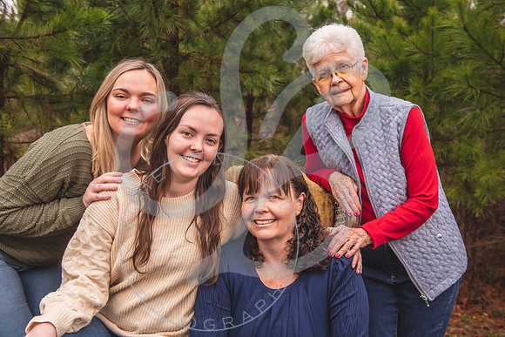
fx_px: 631
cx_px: 252
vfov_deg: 29.9
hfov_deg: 43.6
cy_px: 168
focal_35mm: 45
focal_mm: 45
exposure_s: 1/160
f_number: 5.6
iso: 200
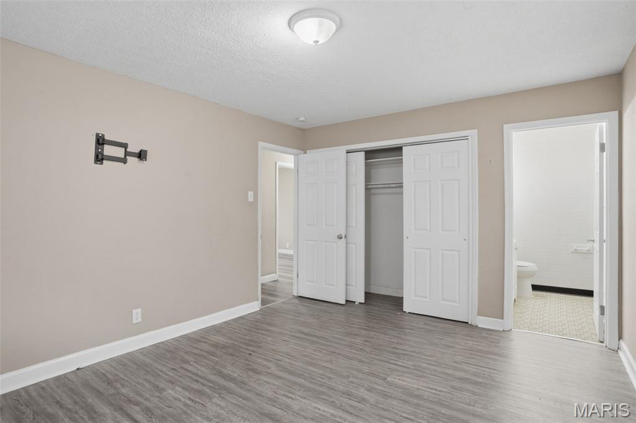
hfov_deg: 90.0
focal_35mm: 18
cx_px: 318
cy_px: 212
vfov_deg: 67.3
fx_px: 318
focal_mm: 18
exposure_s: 1/6
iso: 320
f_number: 8
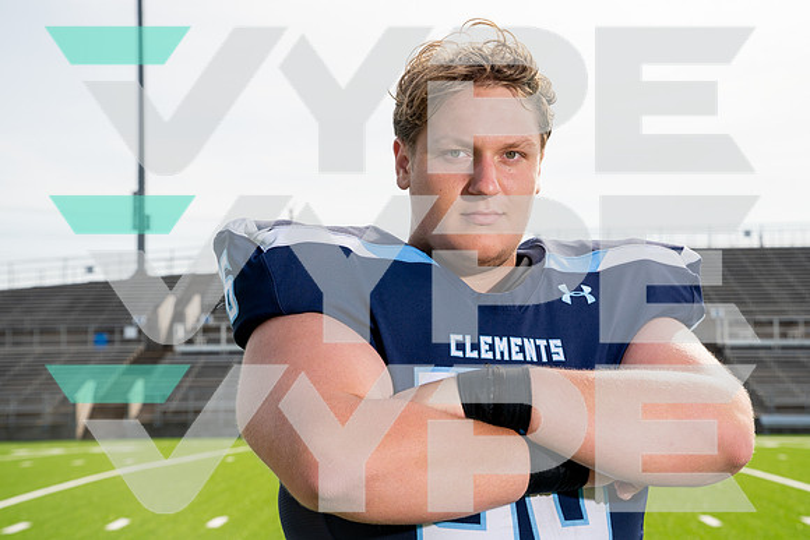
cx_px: 405
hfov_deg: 31.9
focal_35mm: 63
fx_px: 1418
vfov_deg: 21.6
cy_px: 270
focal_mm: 63
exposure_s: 1/250
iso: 100
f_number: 8
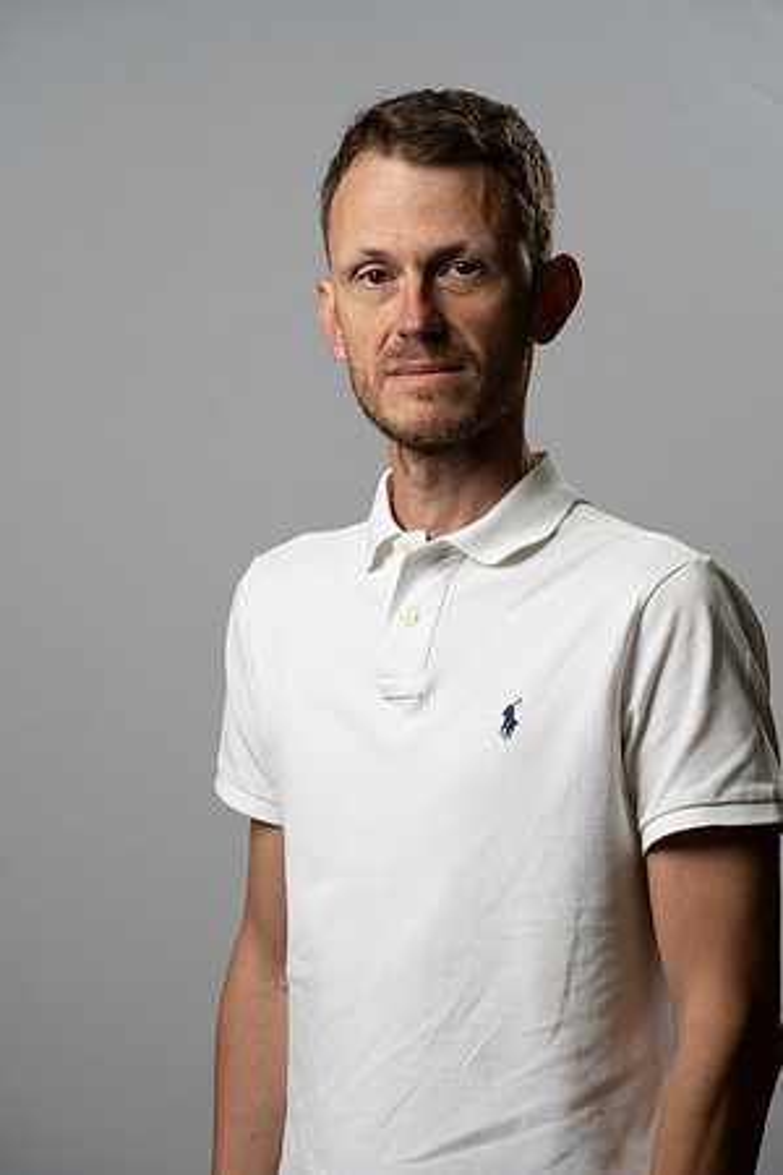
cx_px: 392
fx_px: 4404
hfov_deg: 10.2
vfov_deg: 15.2
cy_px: 588
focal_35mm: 135
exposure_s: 1/160
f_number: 7.1
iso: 160
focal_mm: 135
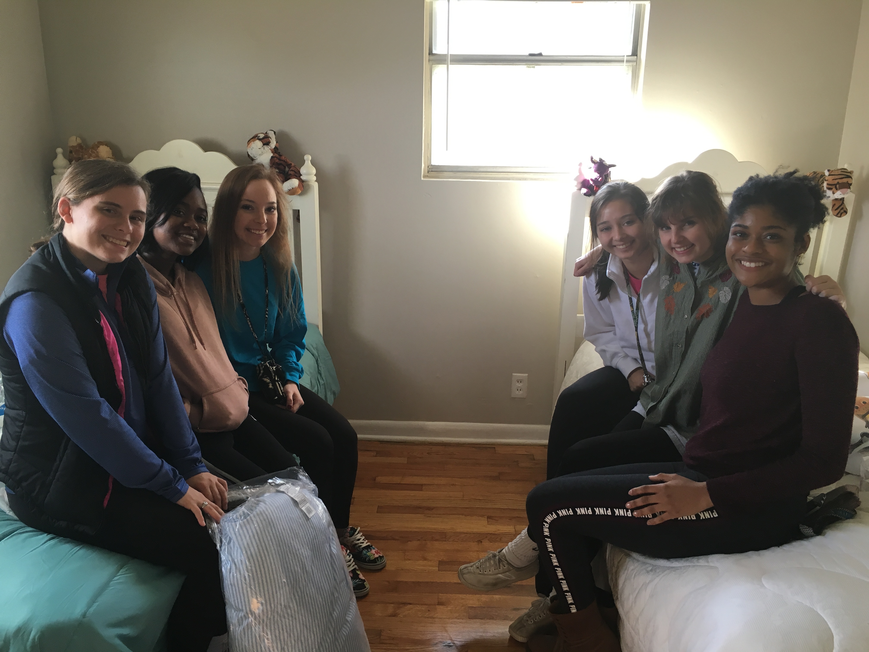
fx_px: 728
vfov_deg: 48.2
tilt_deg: -17.1
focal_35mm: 29
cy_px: 326
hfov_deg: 61.7
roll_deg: -0.7
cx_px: 434
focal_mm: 4.15
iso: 50
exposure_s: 1/30
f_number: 2.2
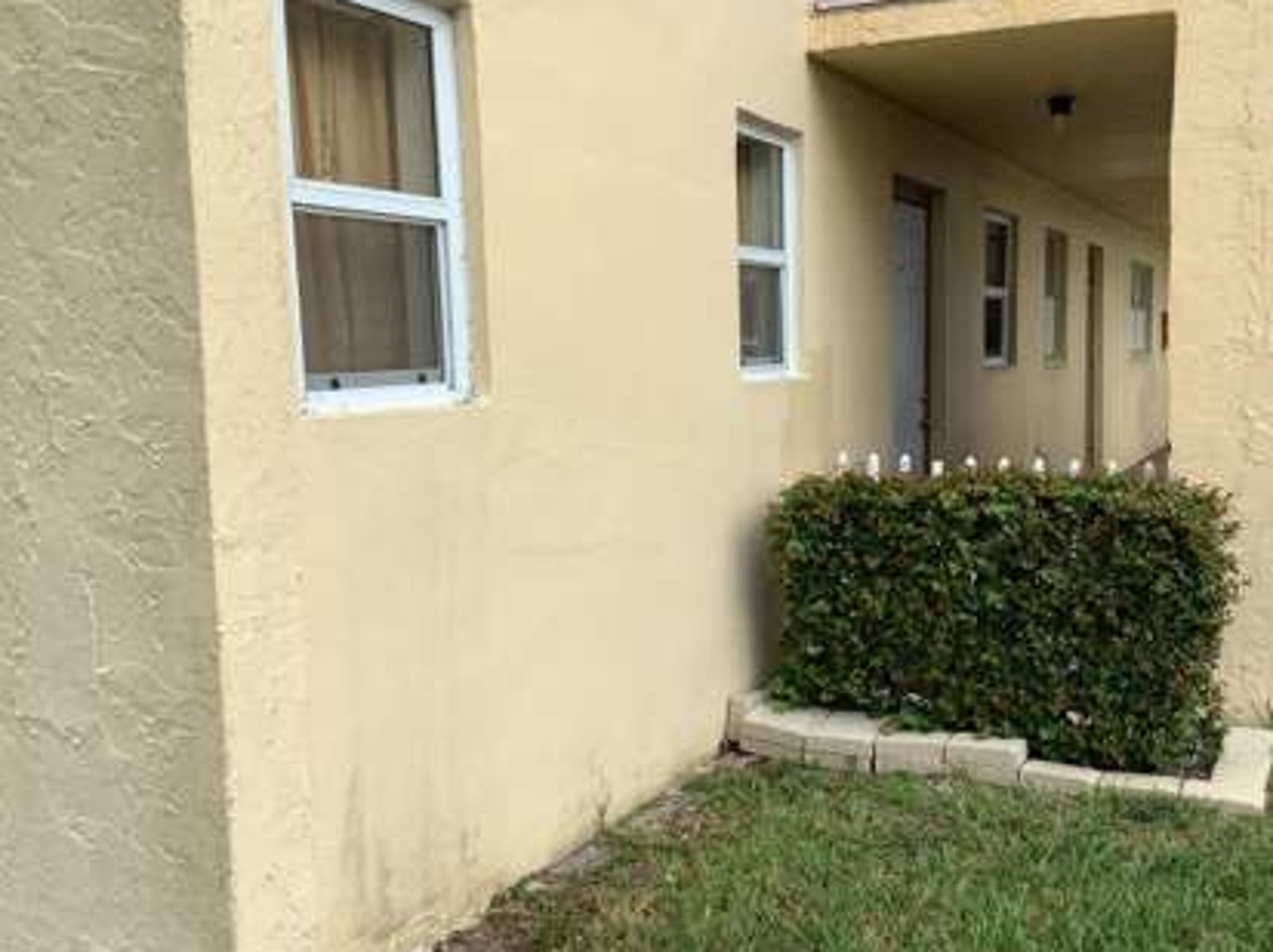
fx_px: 1323
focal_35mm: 36
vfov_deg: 39.6
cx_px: 681
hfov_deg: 51.4
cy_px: 479
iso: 25
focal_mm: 3.3
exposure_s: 1/468
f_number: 2.4
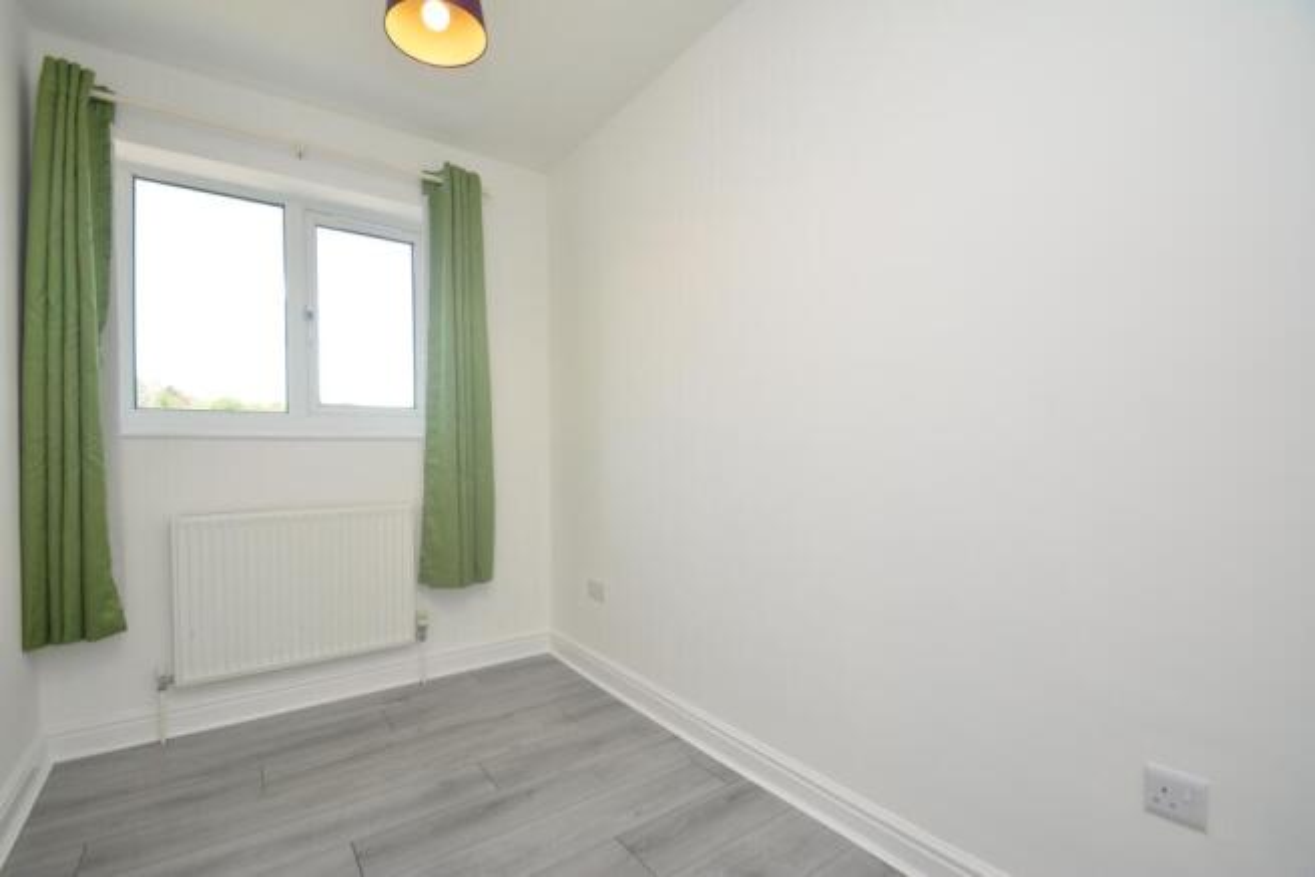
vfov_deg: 77.4
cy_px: 438
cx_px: 658
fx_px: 548
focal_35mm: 15
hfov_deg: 100.4
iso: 200
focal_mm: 10
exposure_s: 1/100
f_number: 5
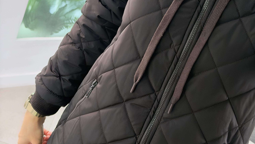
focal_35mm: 70
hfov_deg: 30.2
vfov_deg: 17.2
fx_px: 473
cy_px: 43
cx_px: 128
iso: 200
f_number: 1.78
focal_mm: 6.76
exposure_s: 1/98
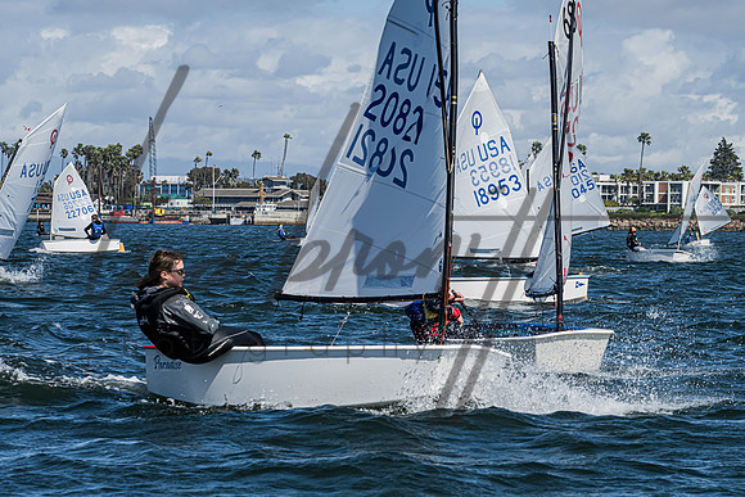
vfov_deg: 9.3
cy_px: 311
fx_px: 3048
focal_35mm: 147
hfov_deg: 13.9
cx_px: 403
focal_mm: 115
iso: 320
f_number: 13
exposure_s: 1/640
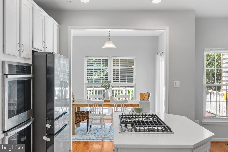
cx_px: 114
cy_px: 76
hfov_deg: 54.4
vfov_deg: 37.9
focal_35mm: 35
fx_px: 222
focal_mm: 35
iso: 320
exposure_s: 1/10
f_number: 8
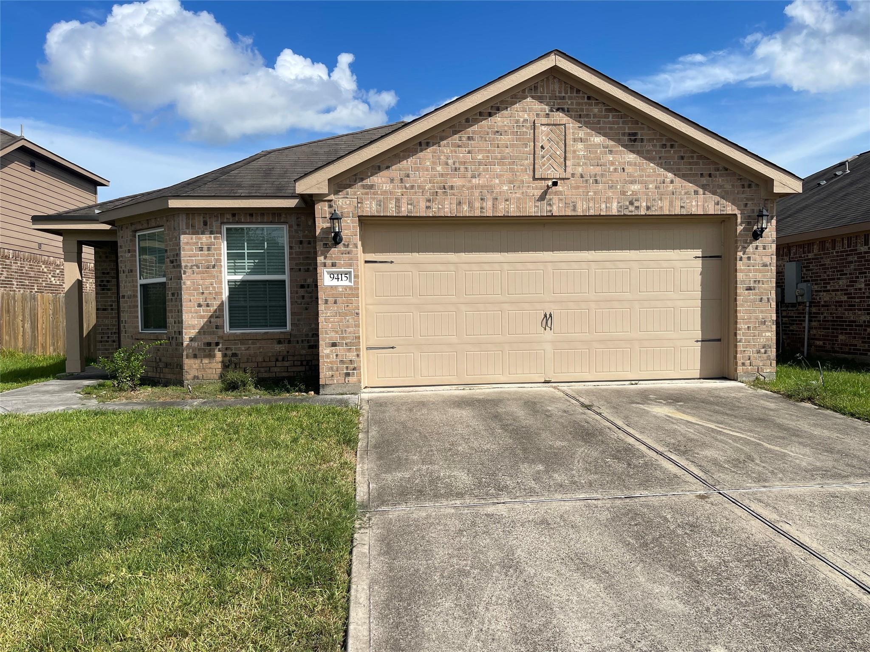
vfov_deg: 54.9
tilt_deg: -2.4
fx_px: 628
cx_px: 435
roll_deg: +0.6
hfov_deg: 69.4
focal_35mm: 25
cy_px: 326
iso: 32
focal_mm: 5.1
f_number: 1.6
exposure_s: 1/5618
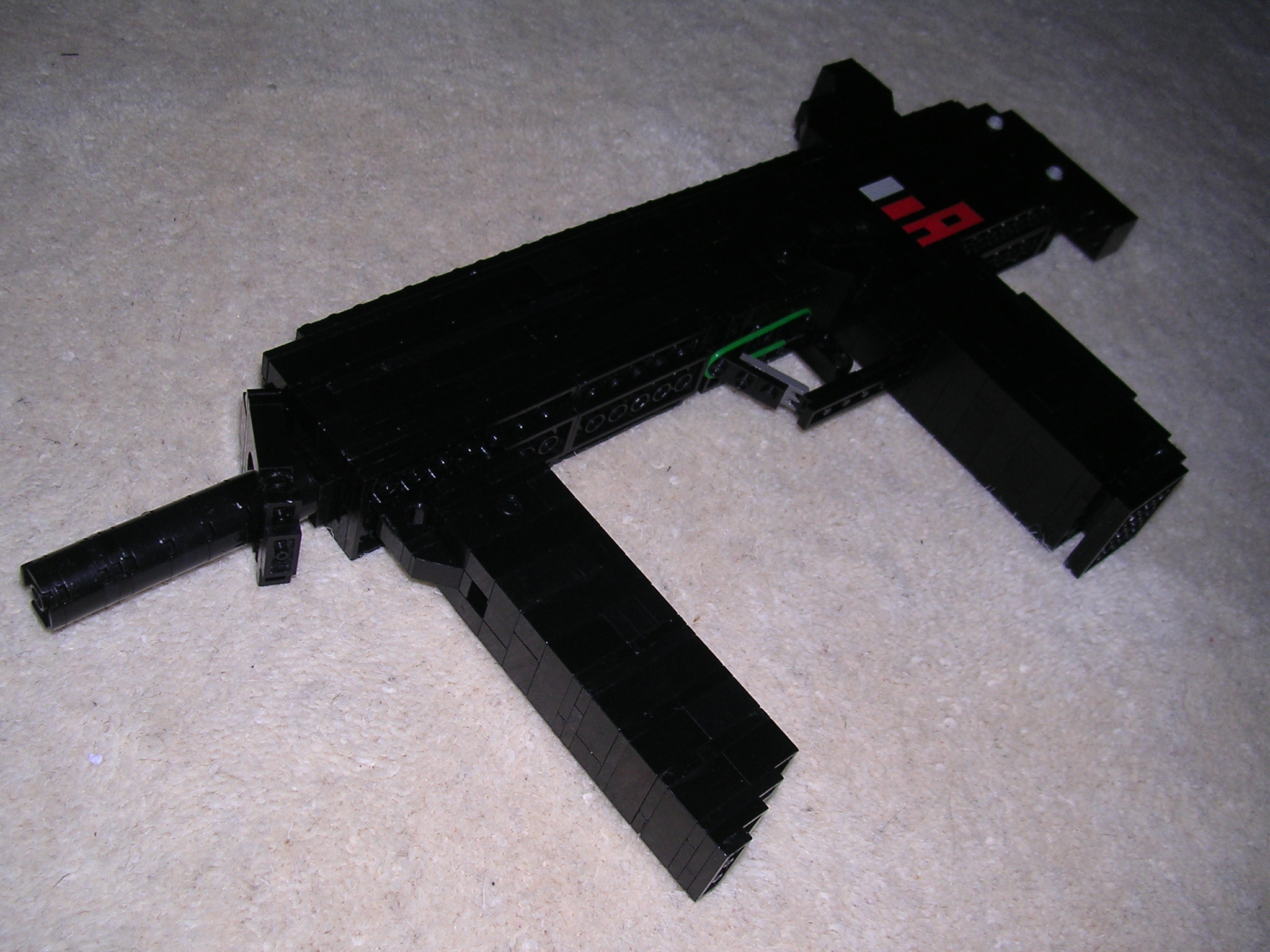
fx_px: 1394
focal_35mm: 38
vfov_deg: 37.7
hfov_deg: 49.0
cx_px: 635
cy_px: 476
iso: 100
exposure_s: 1/60.1
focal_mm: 5.8
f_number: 2.8
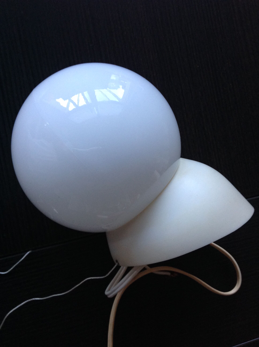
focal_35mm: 35
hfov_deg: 40.6
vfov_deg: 52.7
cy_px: 174
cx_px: 130
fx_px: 350
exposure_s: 1/17
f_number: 2.4
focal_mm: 4.28
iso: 200
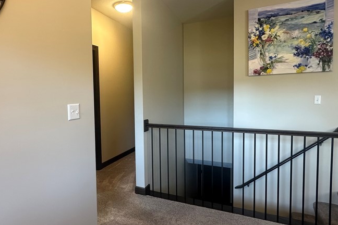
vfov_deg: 55.1
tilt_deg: -2.2
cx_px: 138
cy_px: 106
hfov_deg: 75.4
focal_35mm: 23
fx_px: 216
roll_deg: +1.0
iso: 200
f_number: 2.2
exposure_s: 1/60
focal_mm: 2.22
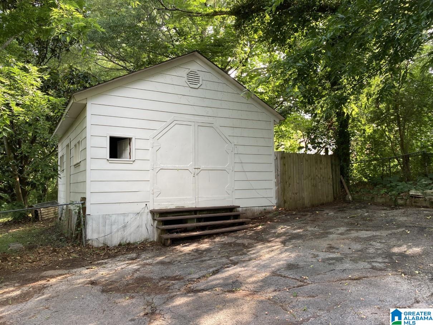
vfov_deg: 53.1
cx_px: 216
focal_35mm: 26
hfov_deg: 67.3
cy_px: 162
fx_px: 325
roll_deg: +0.7
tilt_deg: +4.8
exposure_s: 1/121
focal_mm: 4.25
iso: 80
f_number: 1.8
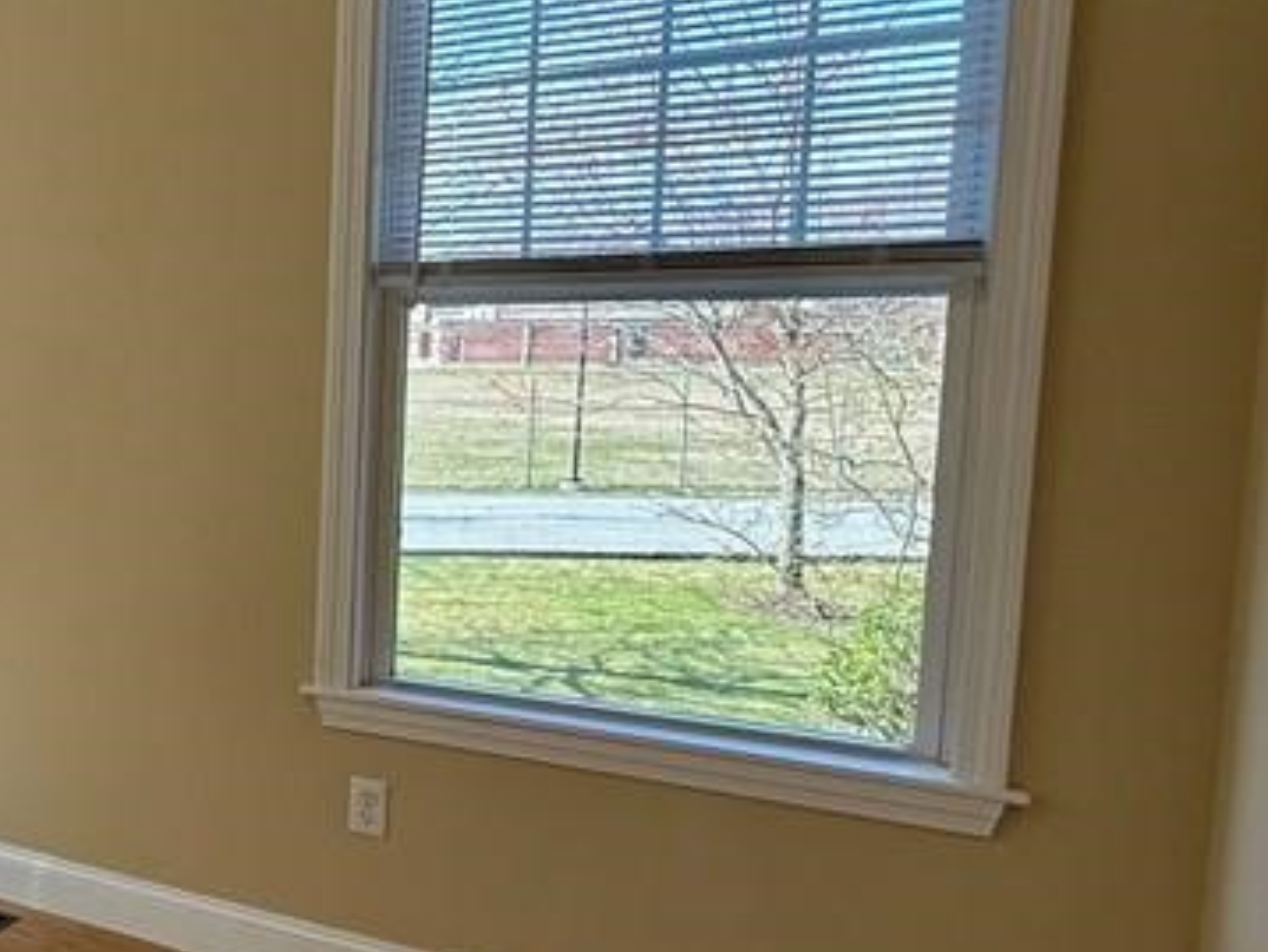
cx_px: -244
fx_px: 1466
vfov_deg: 36.0
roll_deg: +0.2
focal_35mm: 40
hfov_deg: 36.4
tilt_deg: -5.7
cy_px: 488
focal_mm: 2.22
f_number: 2.2
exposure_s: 1/170
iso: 50
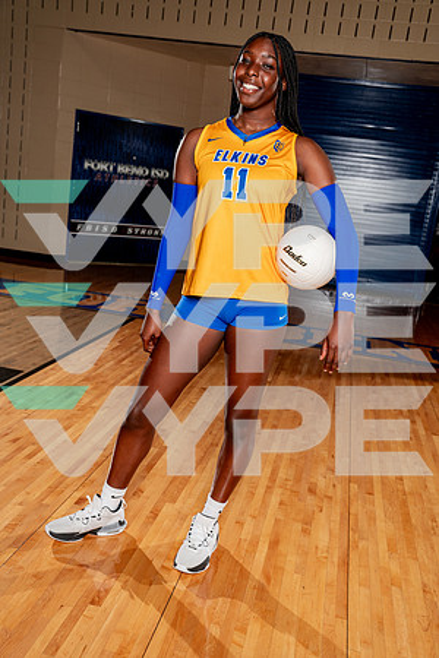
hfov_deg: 36.9
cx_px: 220
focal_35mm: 36
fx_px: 658
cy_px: 329
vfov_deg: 53.1
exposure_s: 1/250
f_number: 5.6
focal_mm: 36
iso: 200
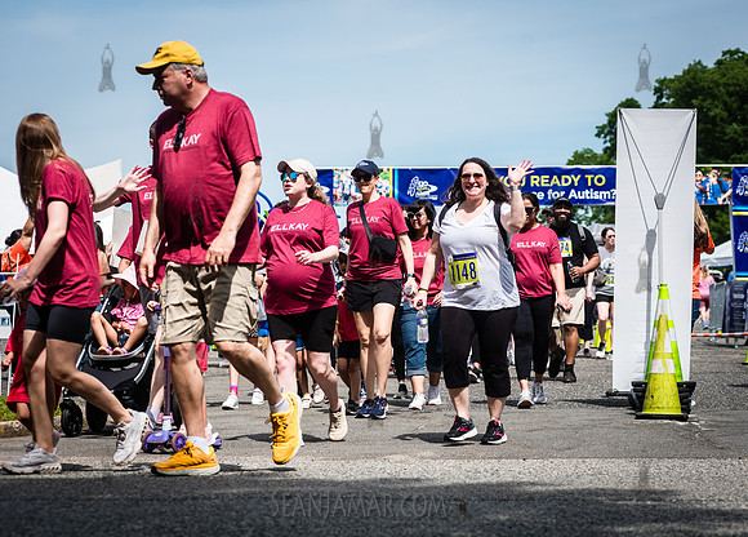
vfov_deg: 15.4
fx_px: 1986
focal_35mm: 93
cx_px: 437
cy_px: 283
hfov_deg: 21.3
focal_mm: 80
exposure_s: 1/2000
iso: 250
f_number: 4.5
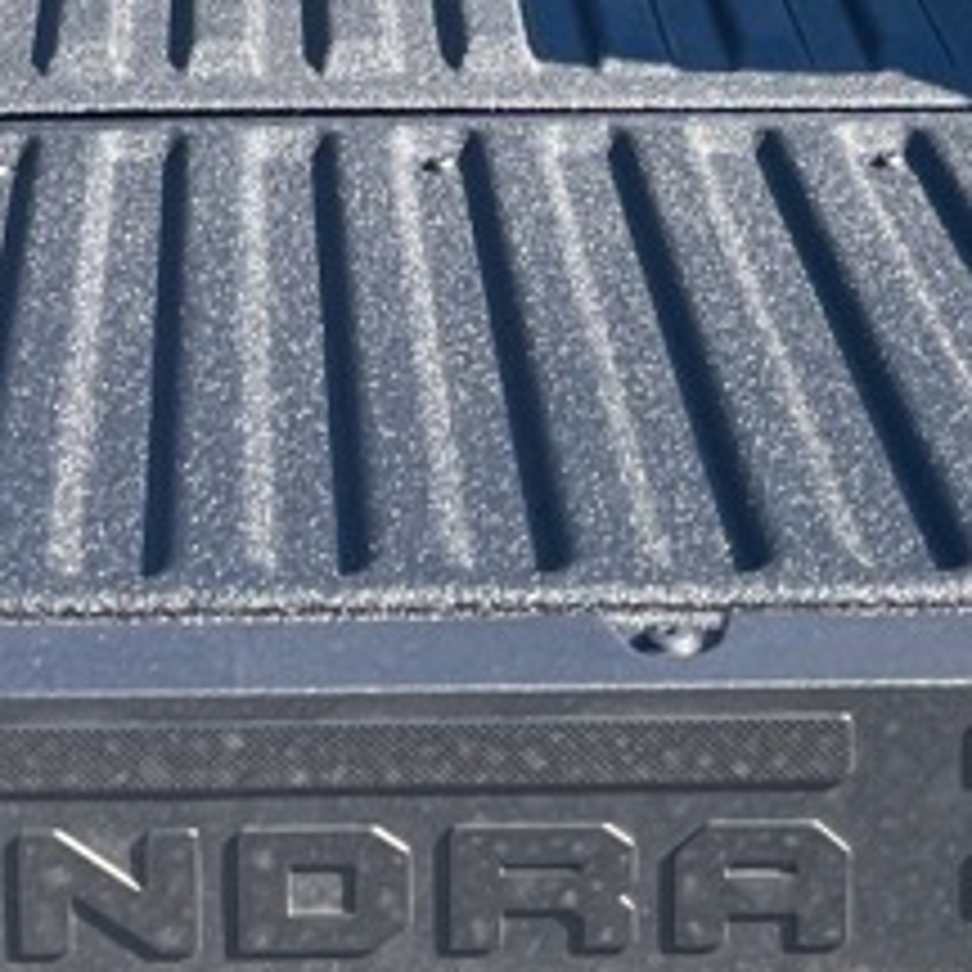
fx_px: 3463
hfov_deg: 15.9
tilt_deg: -15.3
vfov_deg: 14.9
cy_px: -477
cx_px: 266
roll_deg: +2.3
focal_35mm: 109
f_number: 1.6
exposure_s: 1/524
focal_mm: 5.1
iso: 50
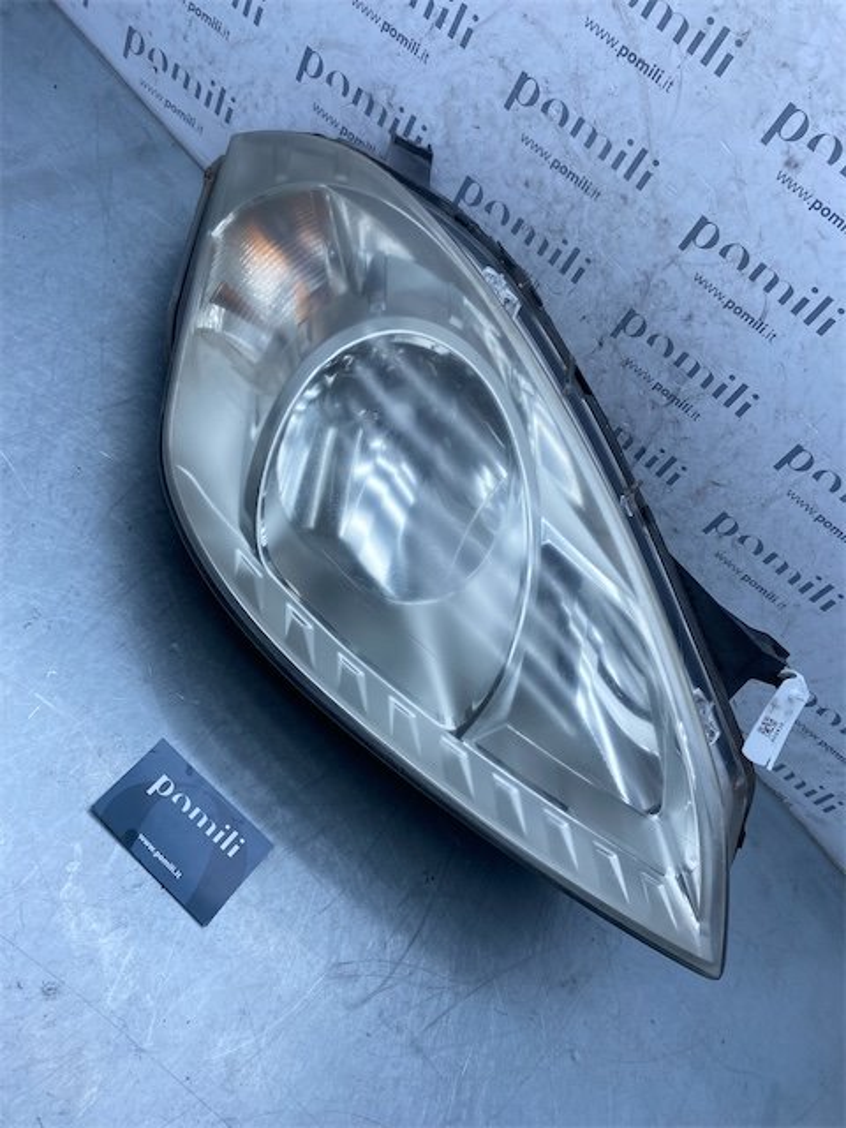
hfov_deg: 53.1
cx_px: 423
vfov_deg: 67.3
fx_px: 847
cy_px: 564
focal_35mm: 26
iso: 32
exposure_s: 1/1232
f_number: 1.8
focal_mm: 4.25
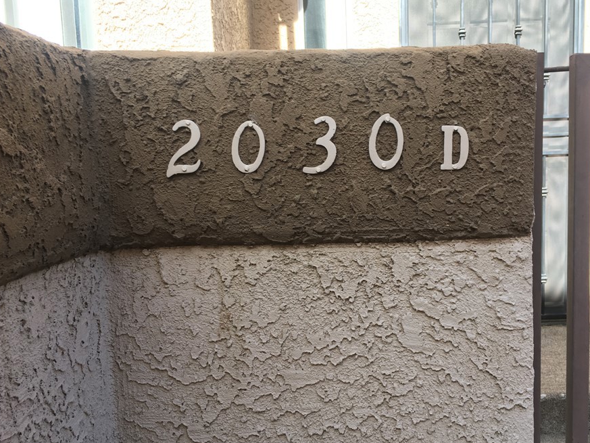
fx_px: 580
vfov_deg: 41.8
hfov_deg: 53.9
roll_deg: +2.0
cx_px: 325
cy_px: 226
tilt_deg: -7.8
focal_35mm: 34
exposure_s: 1/137
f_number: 2.2
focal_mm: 4.15
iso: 25
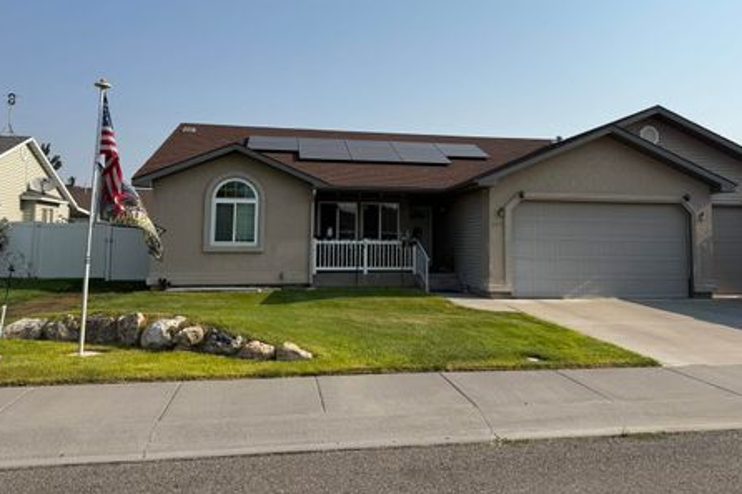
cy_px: 195
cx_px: 391
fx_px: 577
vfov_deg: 46.1
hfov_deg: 65.4
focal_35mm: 28
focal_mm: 6.76
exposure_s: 1/6711
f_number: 1.78
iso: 80
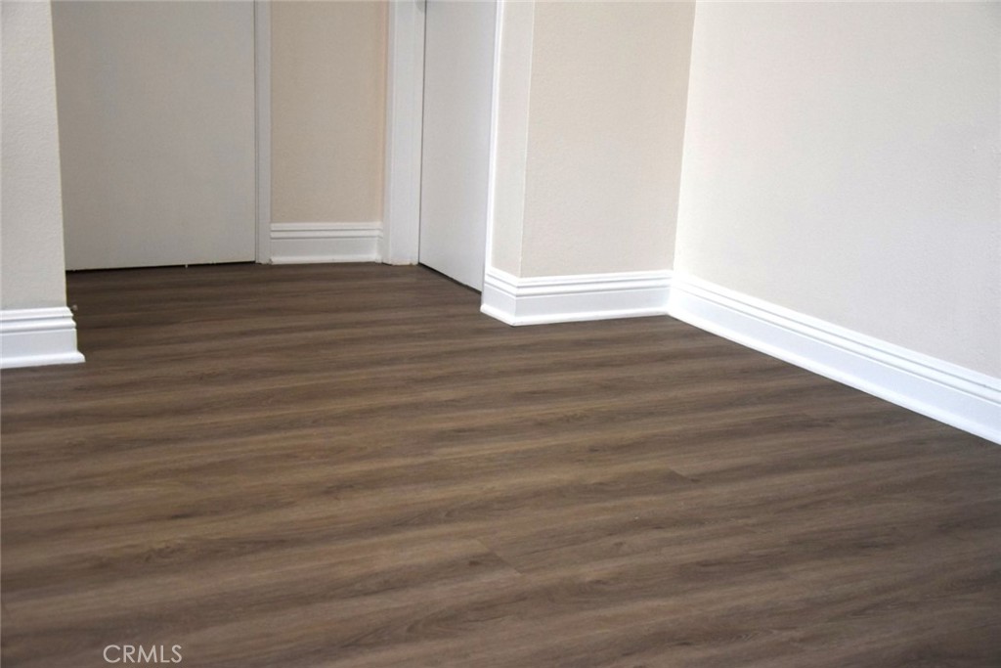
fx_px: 1335
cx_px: 500
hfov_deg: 41.1
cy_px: 334
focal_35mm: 48
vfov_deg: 28.1
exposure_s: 1/80
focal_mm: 32
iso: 800
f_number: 4.2
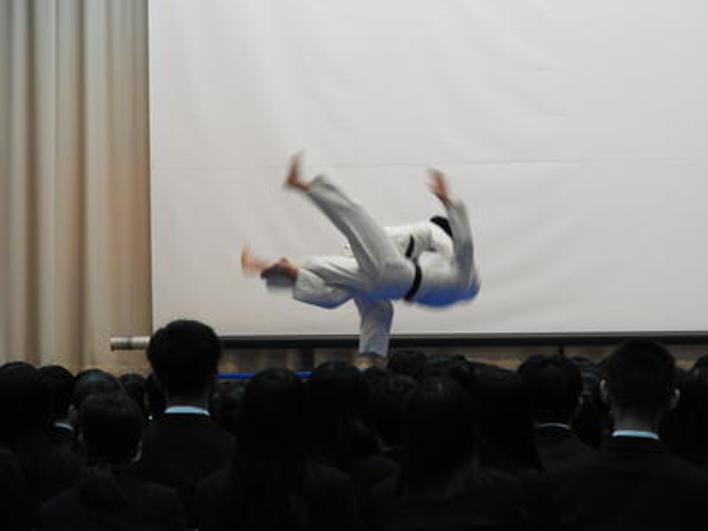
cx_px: 354
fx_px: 3682
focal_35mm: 180
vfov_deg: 8.2
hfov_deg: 11.0
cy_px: 266
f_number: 5.3
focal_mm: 32.2
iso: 500
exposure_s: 1/60
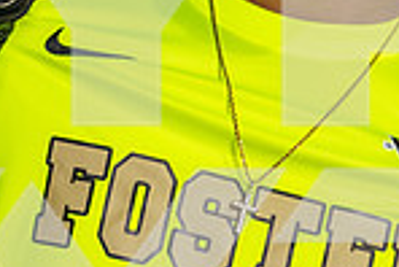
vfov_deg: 8.0
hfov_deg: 11.9
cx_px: 229
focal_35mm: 172
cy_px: -15
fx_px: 1908
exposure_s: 1/250
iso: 800
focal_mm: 44
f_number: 5.6
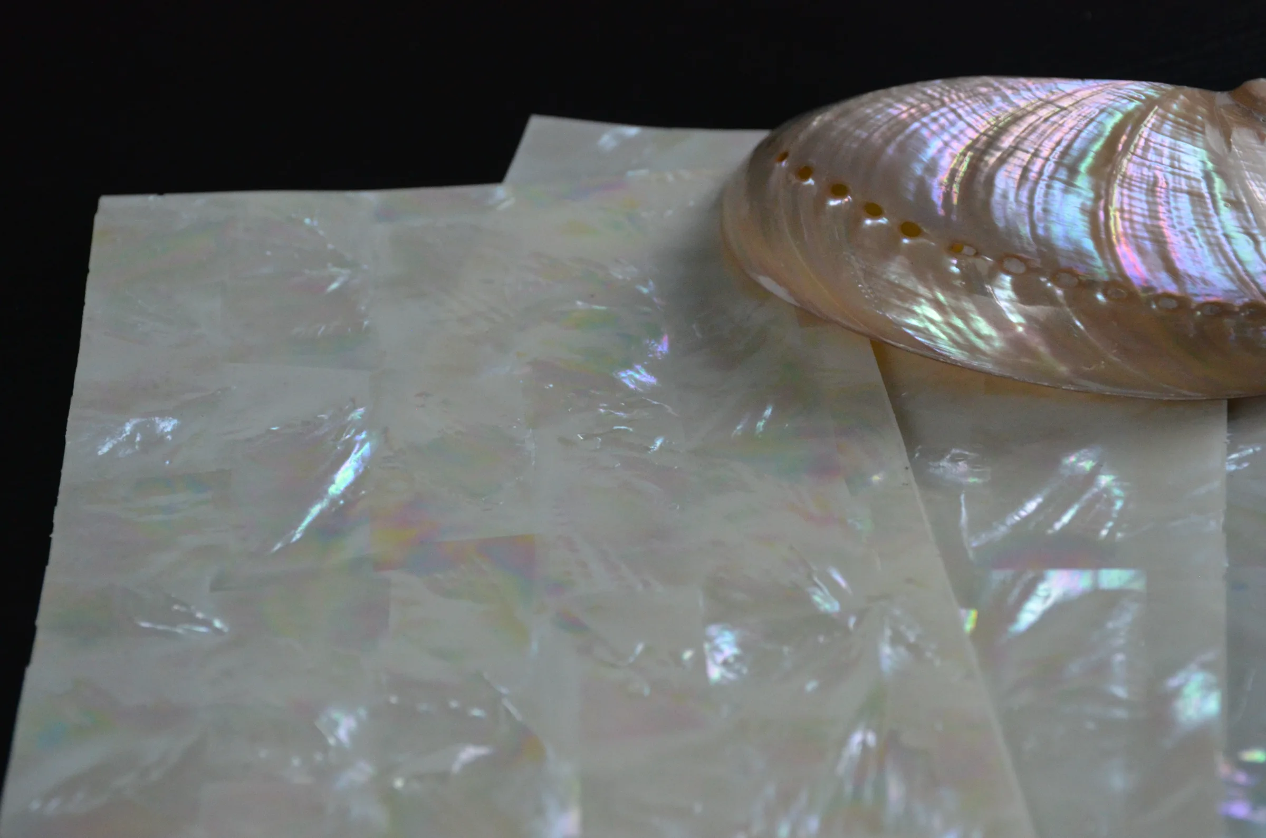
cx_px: 633
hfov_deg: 26.0
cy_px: 419
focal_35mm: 78
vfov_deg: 17.4
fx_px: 2738
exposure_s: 1/200
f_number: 7.1
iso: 2000
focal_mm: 52
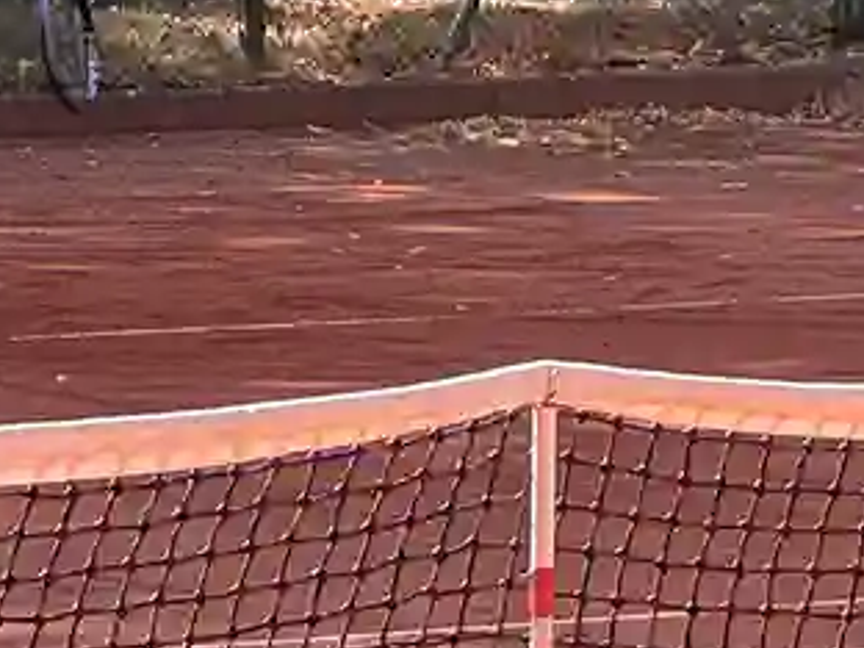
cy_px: -341
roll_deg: -0.5
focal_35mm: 395
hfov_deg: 5.0
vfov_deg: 3.7
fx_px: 9859
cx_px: 637
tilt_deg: -0.3
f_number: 2.8
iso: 25
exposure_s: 1/99
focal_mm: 9
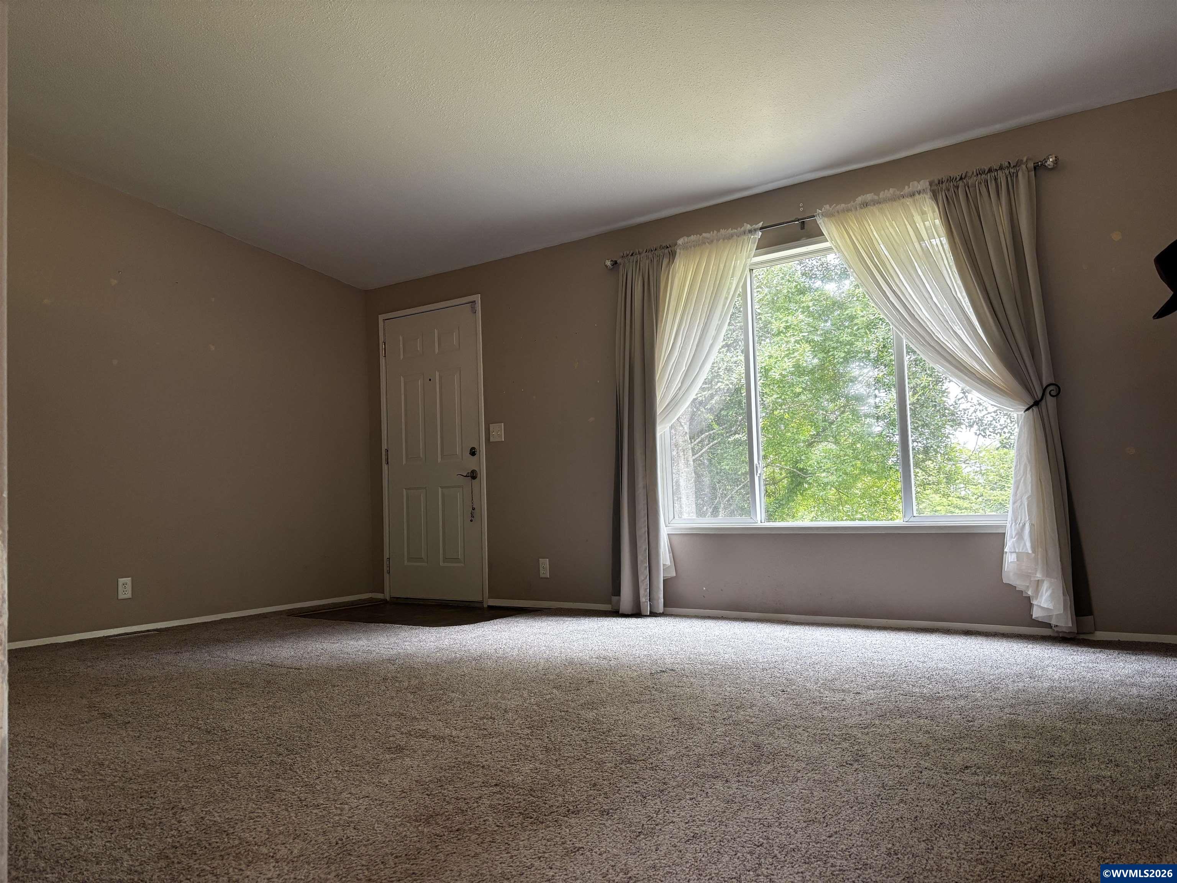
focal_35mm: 26
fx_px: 884
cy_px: 442
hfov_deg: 67.3
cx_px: 588
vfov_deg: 53.1
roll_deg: +2.2
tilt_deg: +3.0
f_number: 1.6
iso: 125
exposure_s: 1/121
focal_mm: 5.96
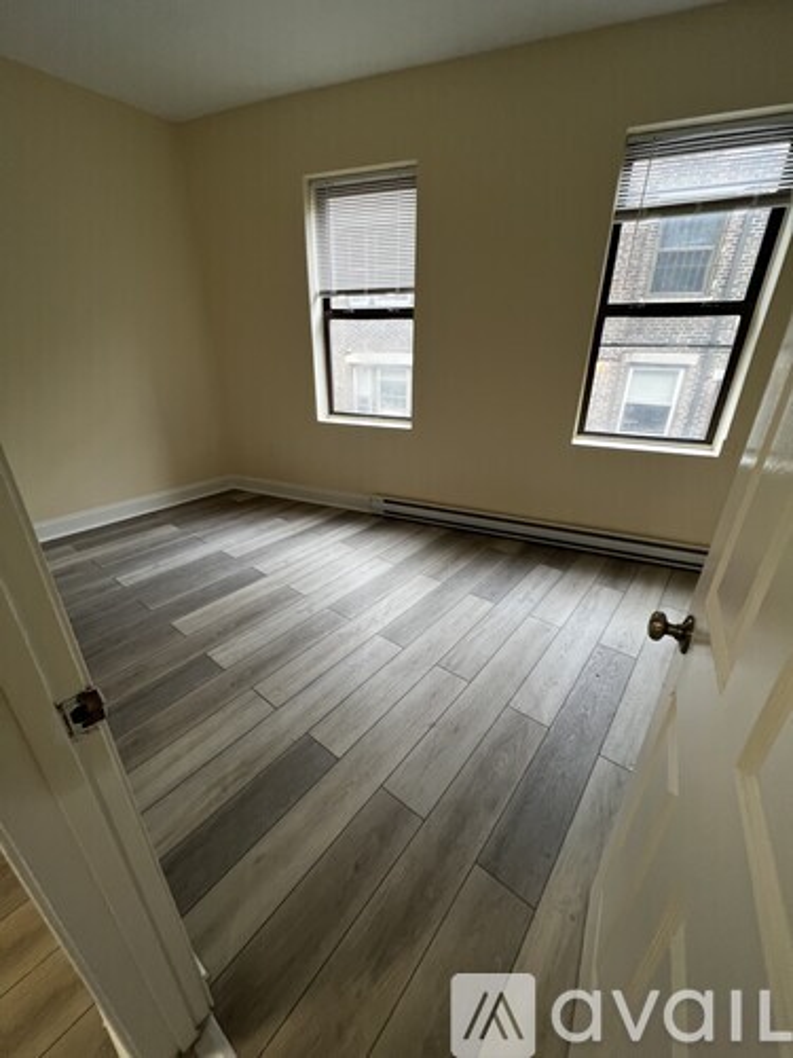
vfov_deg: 106.2
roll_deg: -1.2
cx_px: 396
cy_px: 529
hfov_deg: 89.9
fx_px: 397
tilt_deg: -23.7
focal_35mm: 13
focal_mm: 1.57
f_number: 1.8
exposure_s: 1/60
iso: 125
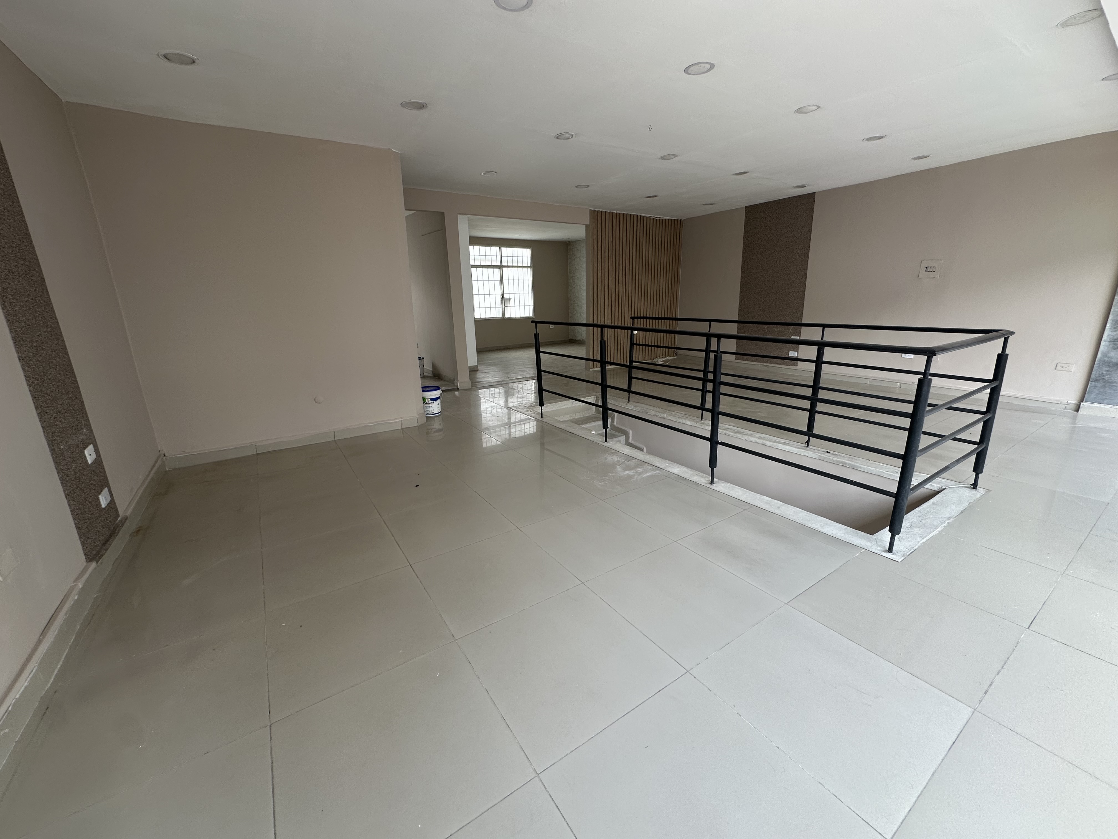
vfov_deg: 85.7
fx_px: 452
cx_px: 559
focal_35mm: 14
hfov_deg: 102.1
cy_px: 420
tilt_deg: -15.2
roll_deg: +0.8
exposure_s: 1/99
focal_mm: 2.22
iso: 64
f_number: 2.2
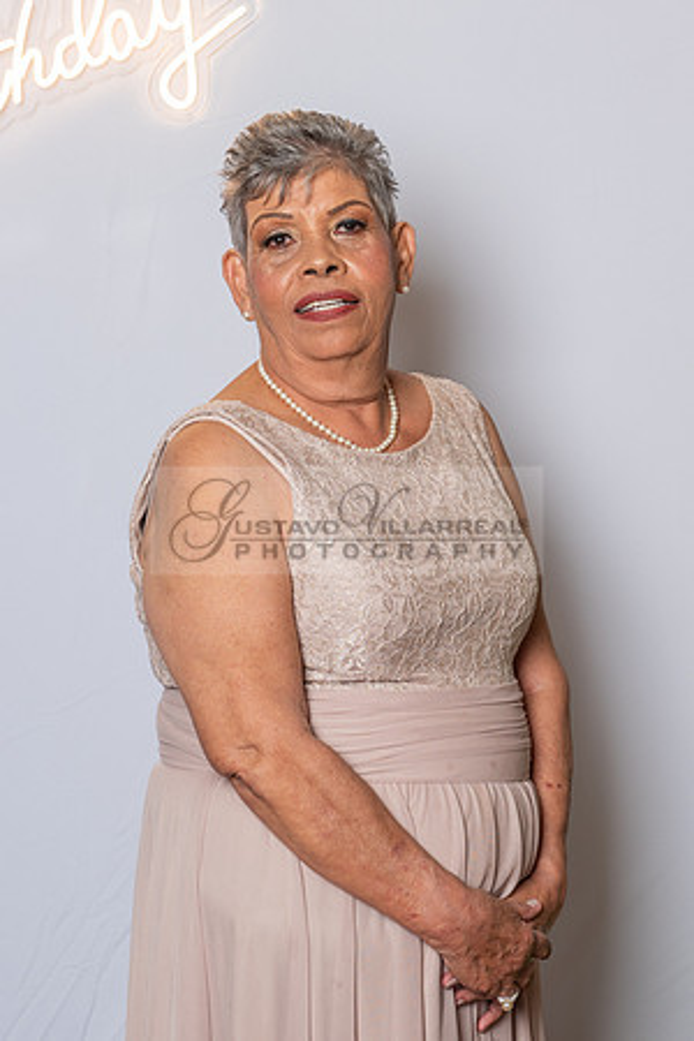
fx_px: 2813
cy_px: 459
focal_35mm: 97
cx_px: 425
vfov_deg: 21.0
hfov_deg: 14.1
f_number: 5.6
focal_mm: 58
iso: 200
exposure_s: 1/160
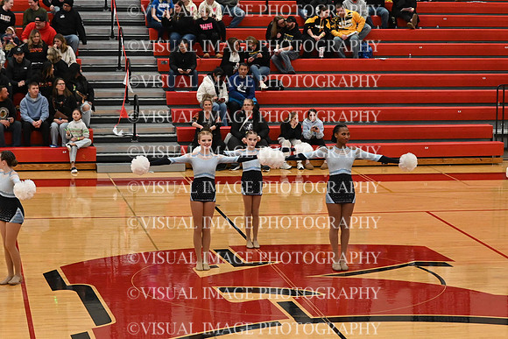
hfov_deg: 19.5
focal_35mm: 105
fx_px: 1482
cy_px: 170
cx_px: 254
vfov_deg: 13.0
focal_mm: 70
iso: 6400
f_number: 4
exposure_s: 1/400
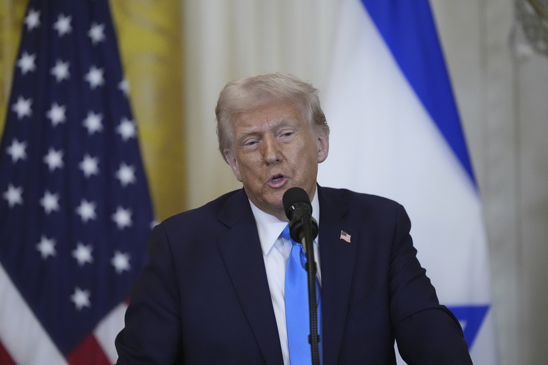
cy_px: 182
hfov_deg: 5.2
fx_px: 6089
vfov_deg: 3.4
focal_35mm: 400
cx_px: 274
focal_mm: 400
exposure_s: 1/640
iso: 8000
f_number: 2.8
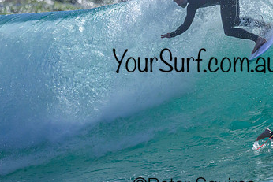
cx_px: 255
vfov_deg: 0.8
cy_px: 62
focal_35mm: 1700
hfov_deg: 1.2
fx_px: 12896
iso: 2200
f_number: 6.3
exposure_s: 1/2000
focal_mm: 800
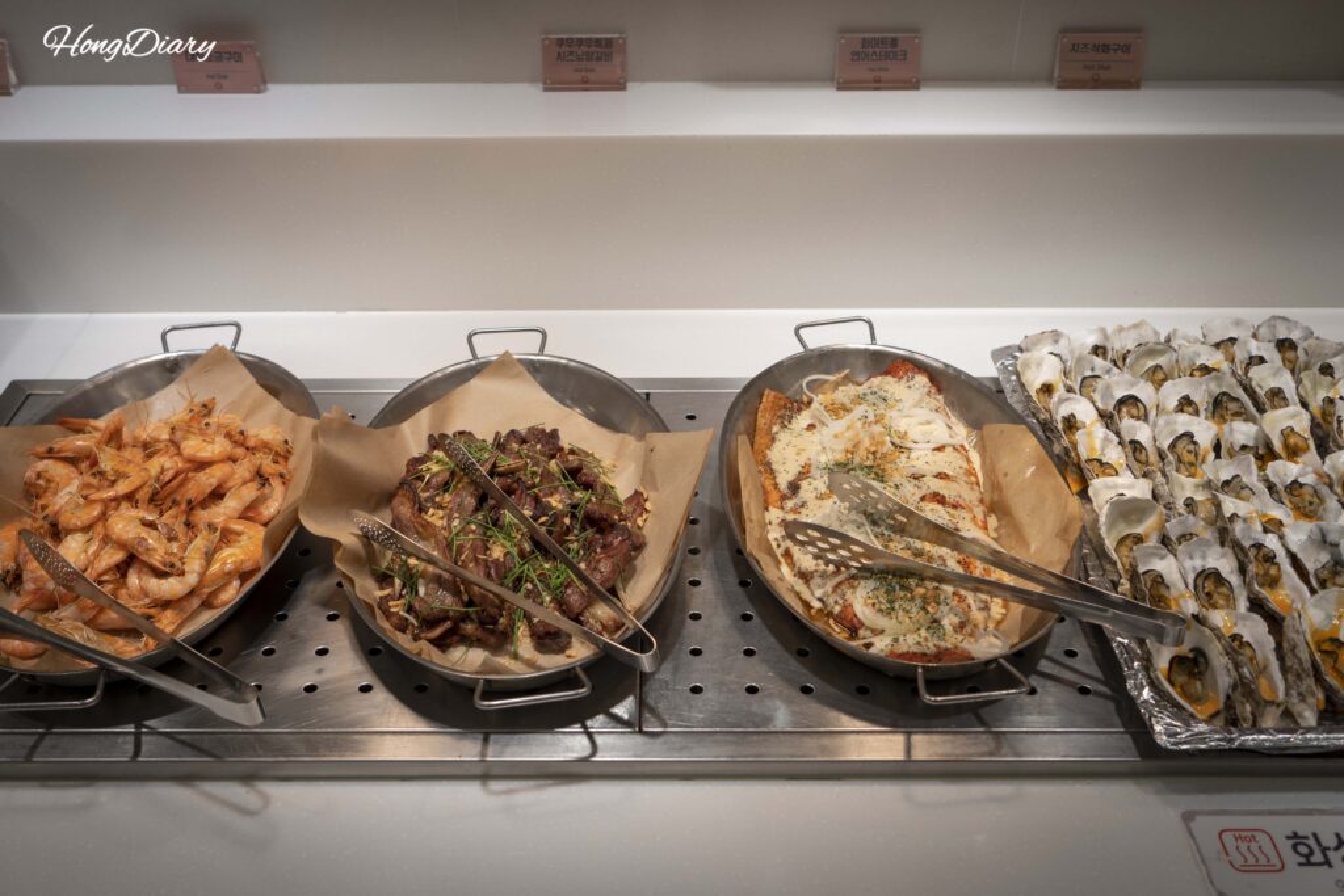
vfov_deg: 45.0
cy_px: 448
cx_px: 672
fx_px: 1083
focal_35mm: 29
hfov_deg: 63.7
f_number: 4.5
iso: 160
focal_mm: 29
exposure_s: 1/160
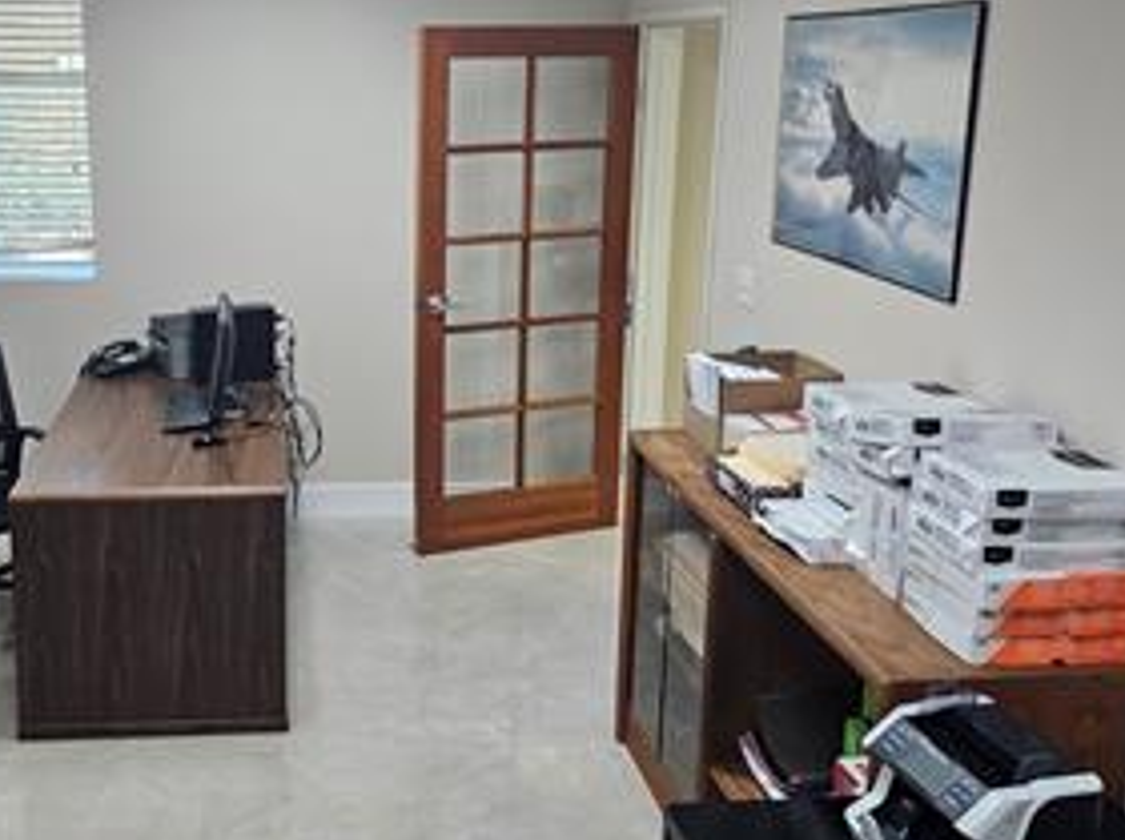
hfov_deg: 48.9
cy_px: 348
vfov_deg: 38.4
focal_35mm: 37
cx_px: 333
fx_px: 1200
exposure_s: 1/120
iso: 320
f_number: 1.7
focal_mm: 6.3
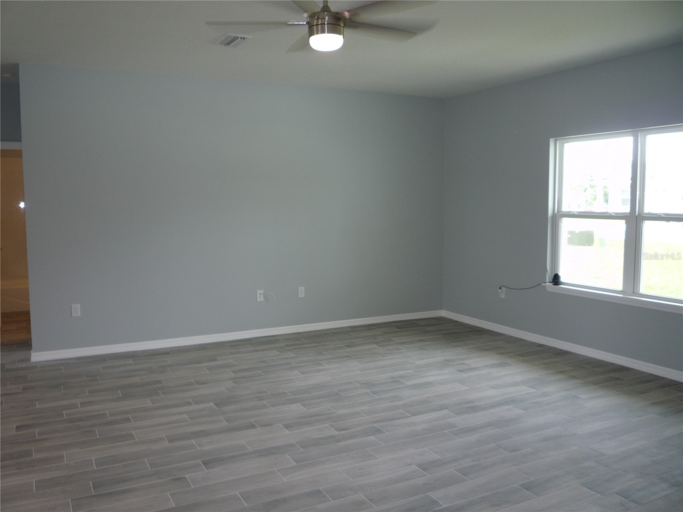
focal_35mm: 30
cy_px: 256
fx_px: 592
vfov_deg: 46.8
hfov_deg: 60.0
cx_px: 342
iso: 100
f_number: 3.3
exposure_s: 1/30
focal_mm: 5.2
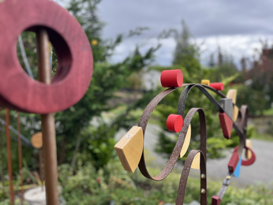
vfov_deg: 53.1
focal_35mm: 26
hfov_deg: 67.3
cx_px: 136
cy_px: 102
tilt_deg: -3.2
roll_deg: +2.1
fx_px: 205
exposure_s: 1/975
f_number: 1.6
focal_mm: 5.1
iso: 50
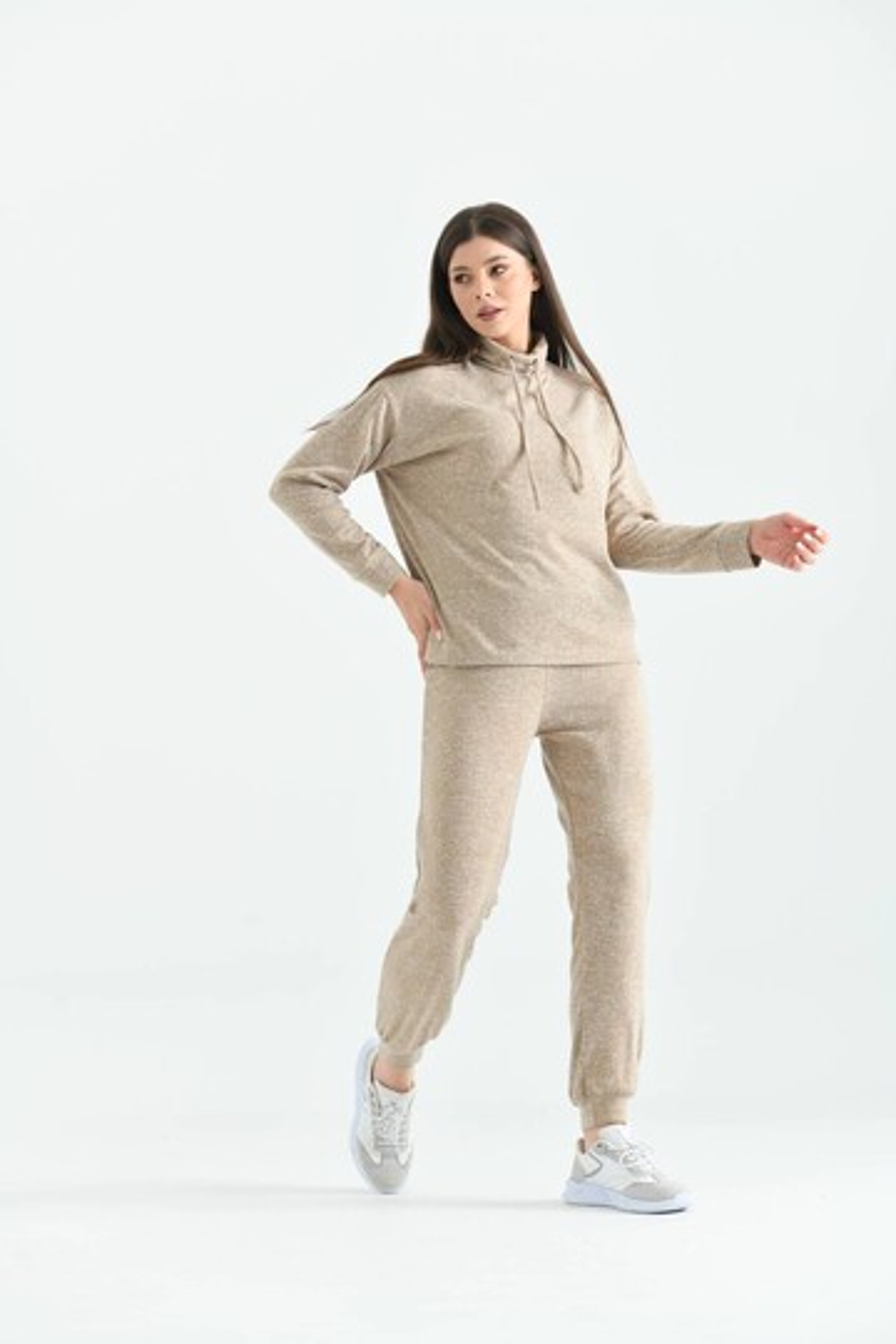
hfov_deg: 17.1
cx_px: 448
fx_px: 2986
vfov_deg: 25.4
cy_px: 672
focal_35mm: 80
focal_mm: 80
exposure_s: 1/125
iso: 100
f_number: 5.6
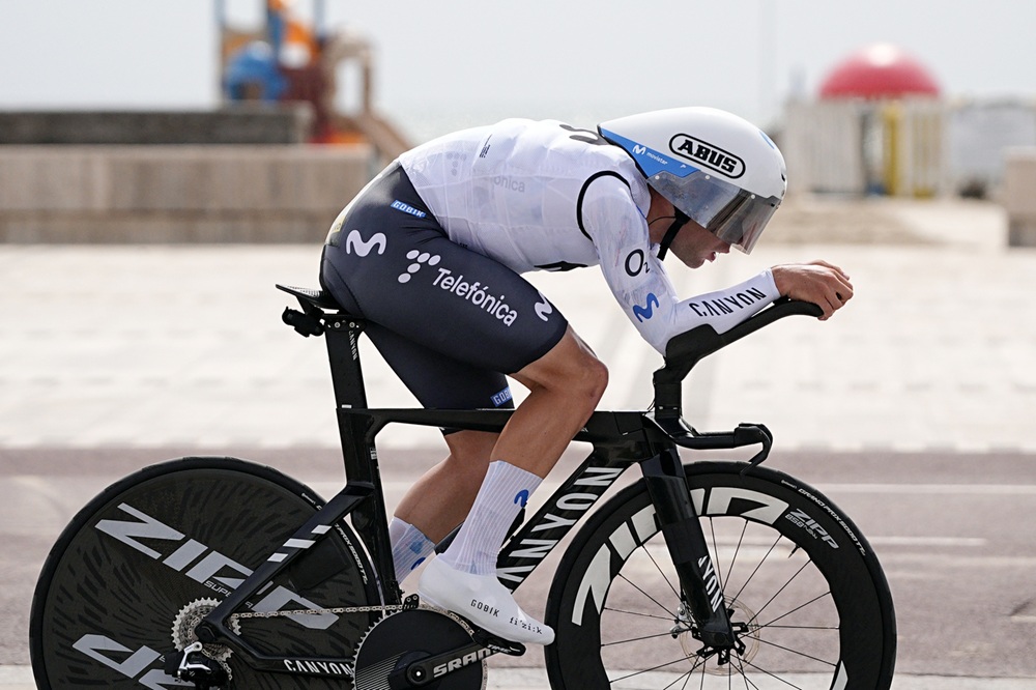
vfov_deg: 9.9
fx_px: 3970
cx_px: 518
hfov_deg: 14.9
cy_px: 345
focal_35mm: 138
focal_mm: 138
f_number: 2.8
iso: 800
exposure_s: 1/16000
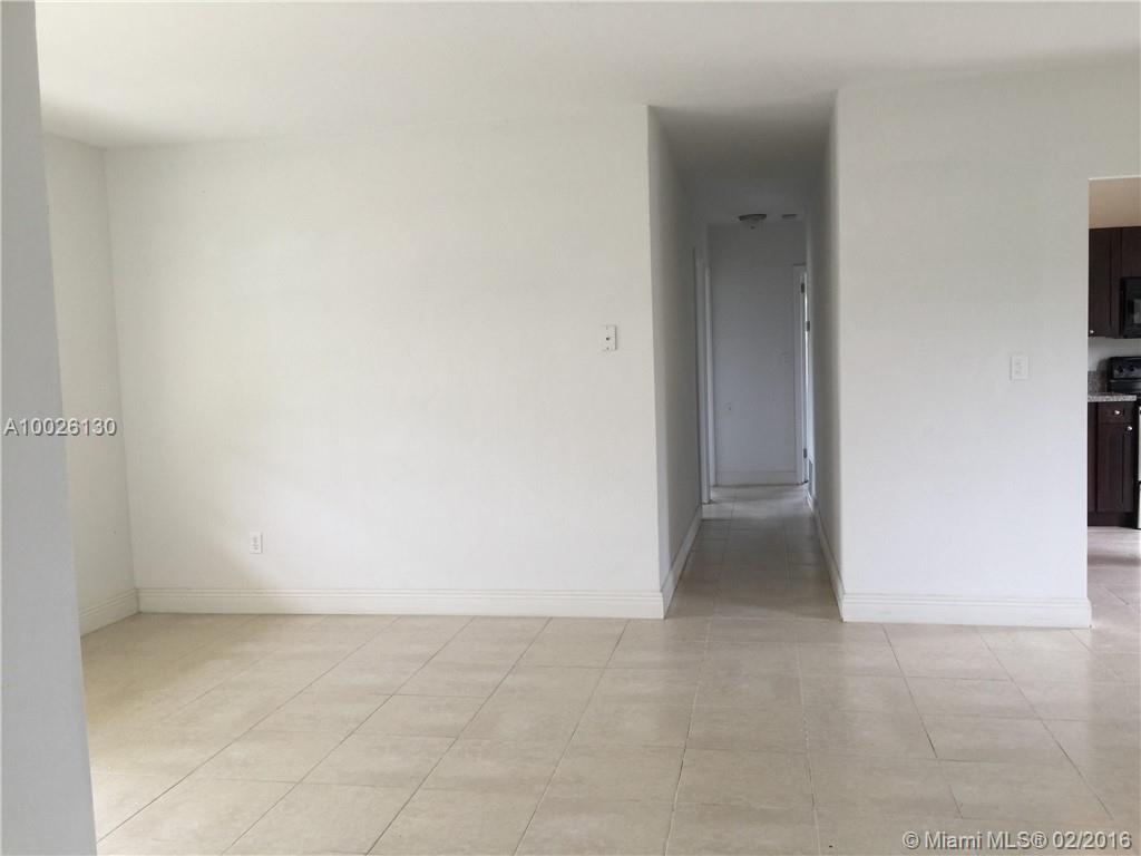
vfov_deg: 48.2
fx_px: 956
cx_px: 570
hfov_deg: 61.7
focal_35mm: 29
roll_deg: +0.7
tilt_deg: -3.0
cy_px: 428
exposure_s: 1/15
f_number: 2.2
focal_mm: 4.15
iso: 32
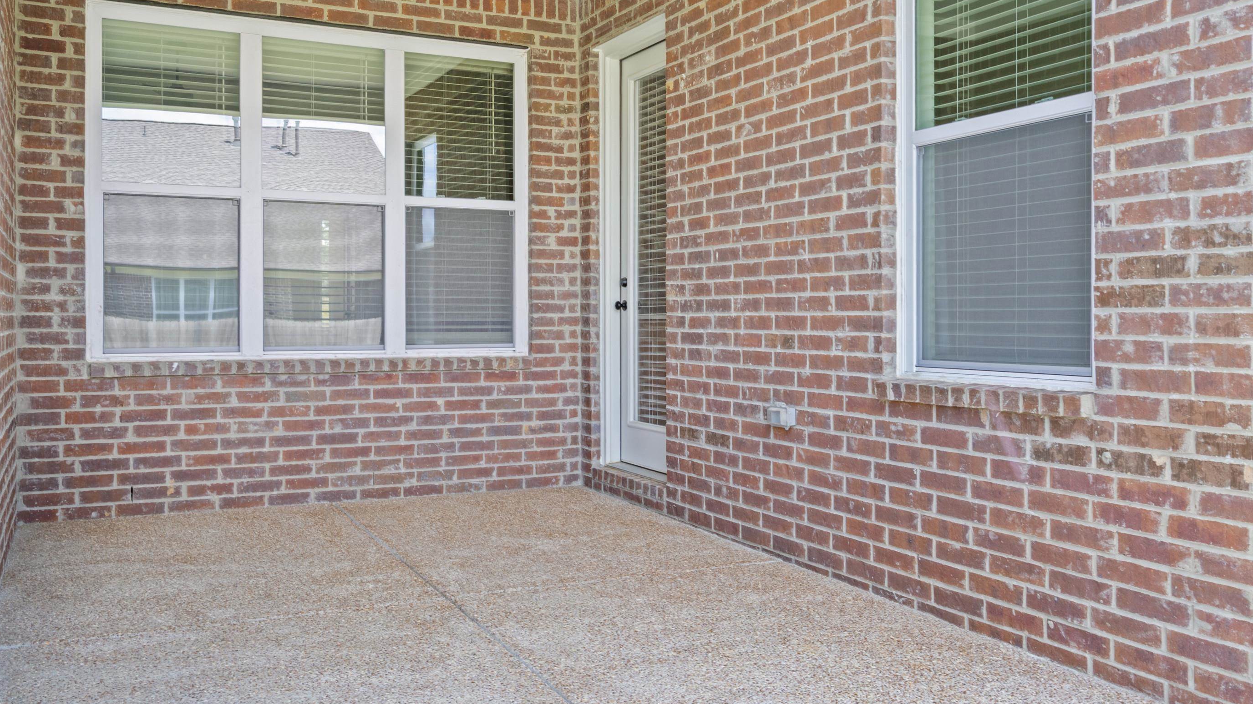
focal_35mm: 32
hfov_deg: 61.0
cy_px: 322
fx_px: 1063
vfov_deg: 36.6
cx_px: 595
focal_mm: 29
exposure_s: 1/30
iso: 800
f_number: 9.5
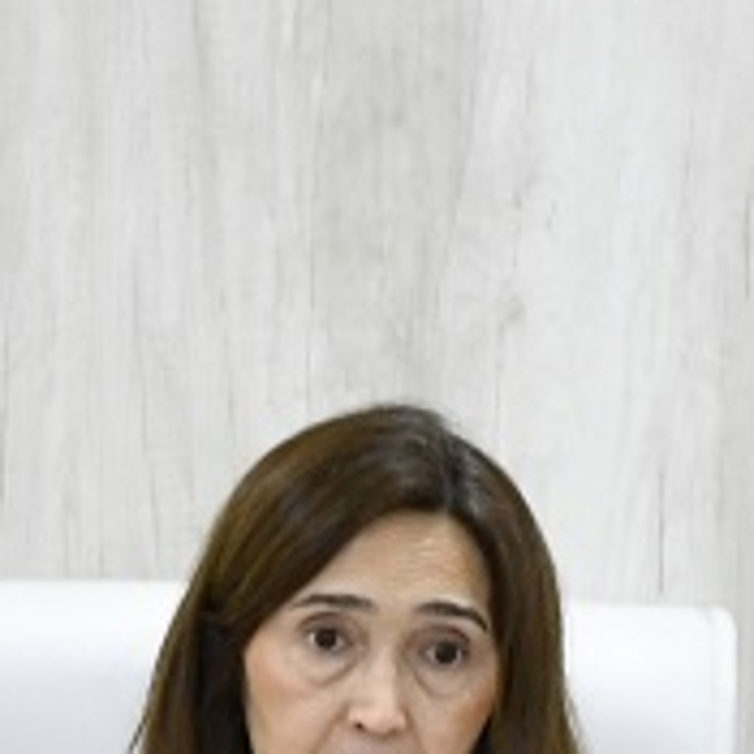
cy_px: 1346
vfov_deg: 4.7
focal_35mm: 372
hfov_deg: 4.7
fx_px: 9167
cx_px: 327
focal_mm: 40
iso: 2000
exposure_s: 1/80
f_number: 7.1
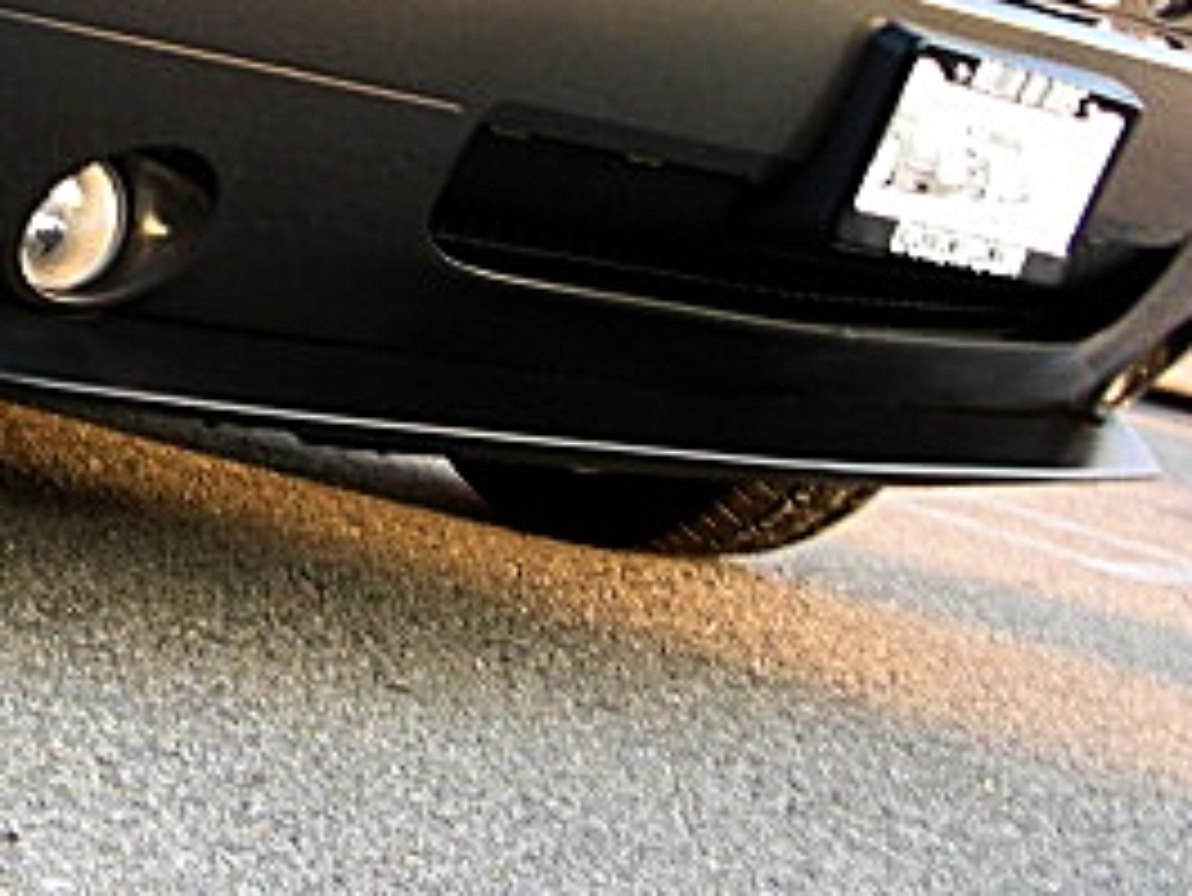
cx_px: -85
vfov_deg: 16.8
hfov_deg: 21.5
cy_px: 113
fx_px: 2997
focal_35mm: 87
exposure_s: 1/125
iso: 100
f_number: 2.8
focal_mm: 6.3
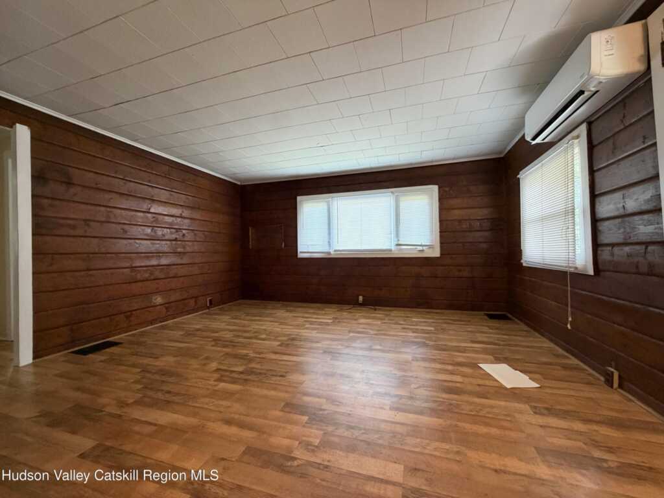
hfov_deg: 102.1
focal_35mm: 14
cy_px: 249
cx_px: 332
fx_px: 269
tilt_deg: -0.4
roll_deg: +1.5
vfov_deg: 85.7
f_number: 2.2
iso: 400
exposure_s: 1/60
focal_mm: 2.22
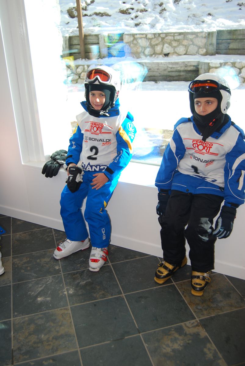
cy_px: 183
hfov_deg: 37.0
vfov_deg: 53.1
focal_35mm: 36
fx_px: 367
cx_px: 122
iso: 200
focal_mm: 24
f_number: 4
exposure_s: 1/125
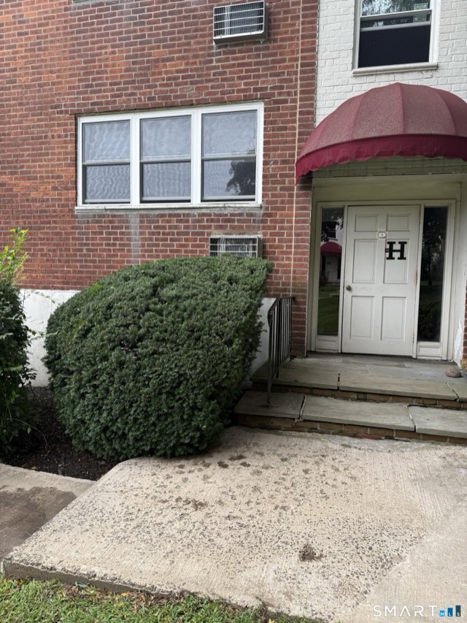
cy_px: 312
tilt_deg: -4.4
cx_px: 234
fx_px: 432
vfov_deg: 71.6
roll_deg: -2.1
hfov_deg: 56.8
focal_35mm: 24
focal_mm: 6.76
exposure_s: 1/750
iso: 80
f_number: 1.78
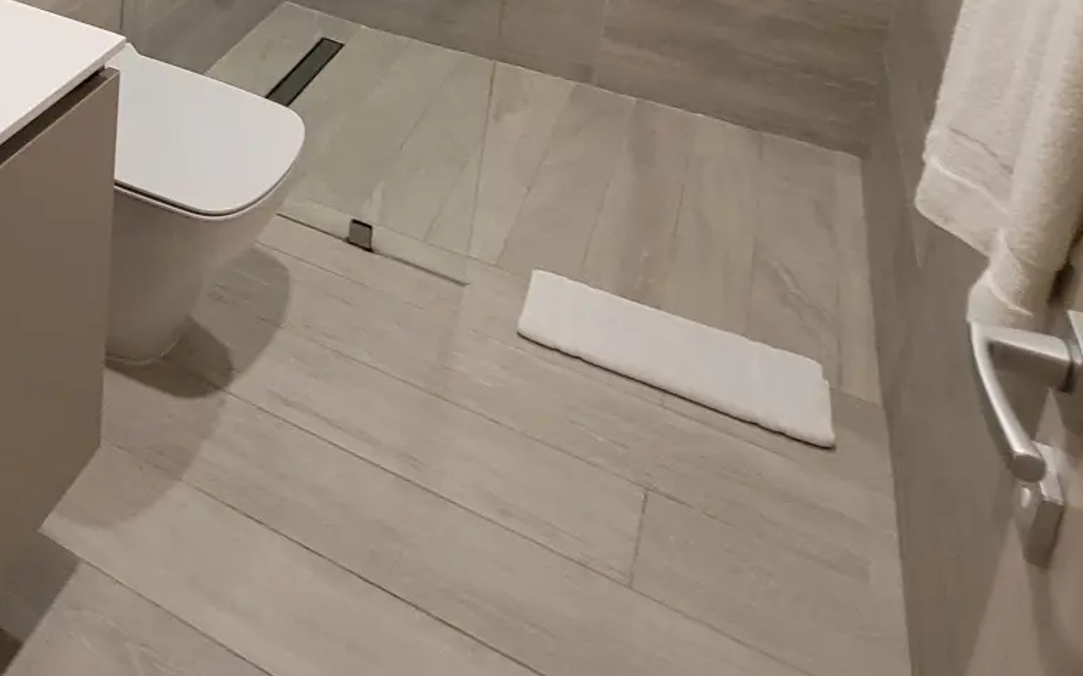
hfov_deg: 49.5
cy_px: -216
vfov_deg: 29.0
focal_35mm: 35
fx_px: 1033
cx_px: 113
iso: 500
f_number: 2.2
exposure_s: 1/30
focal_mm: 2.2
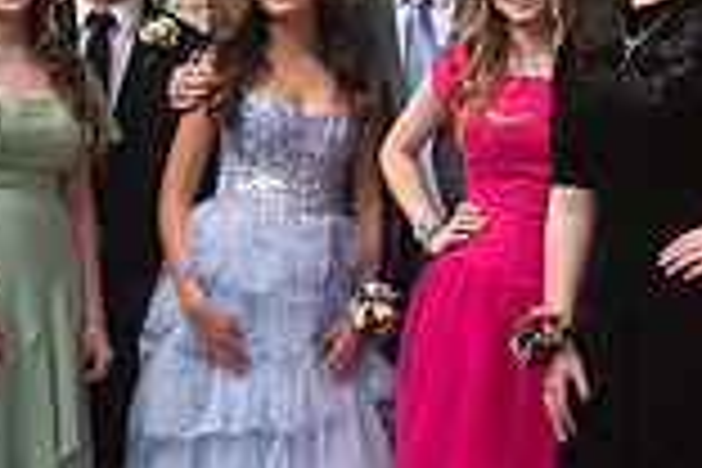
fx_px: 3490
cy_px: 164
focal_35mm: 179
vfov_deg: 7.7
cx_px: 34
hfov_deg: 11.4
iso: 400
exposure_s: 1/125
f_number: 6.3
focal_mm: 46
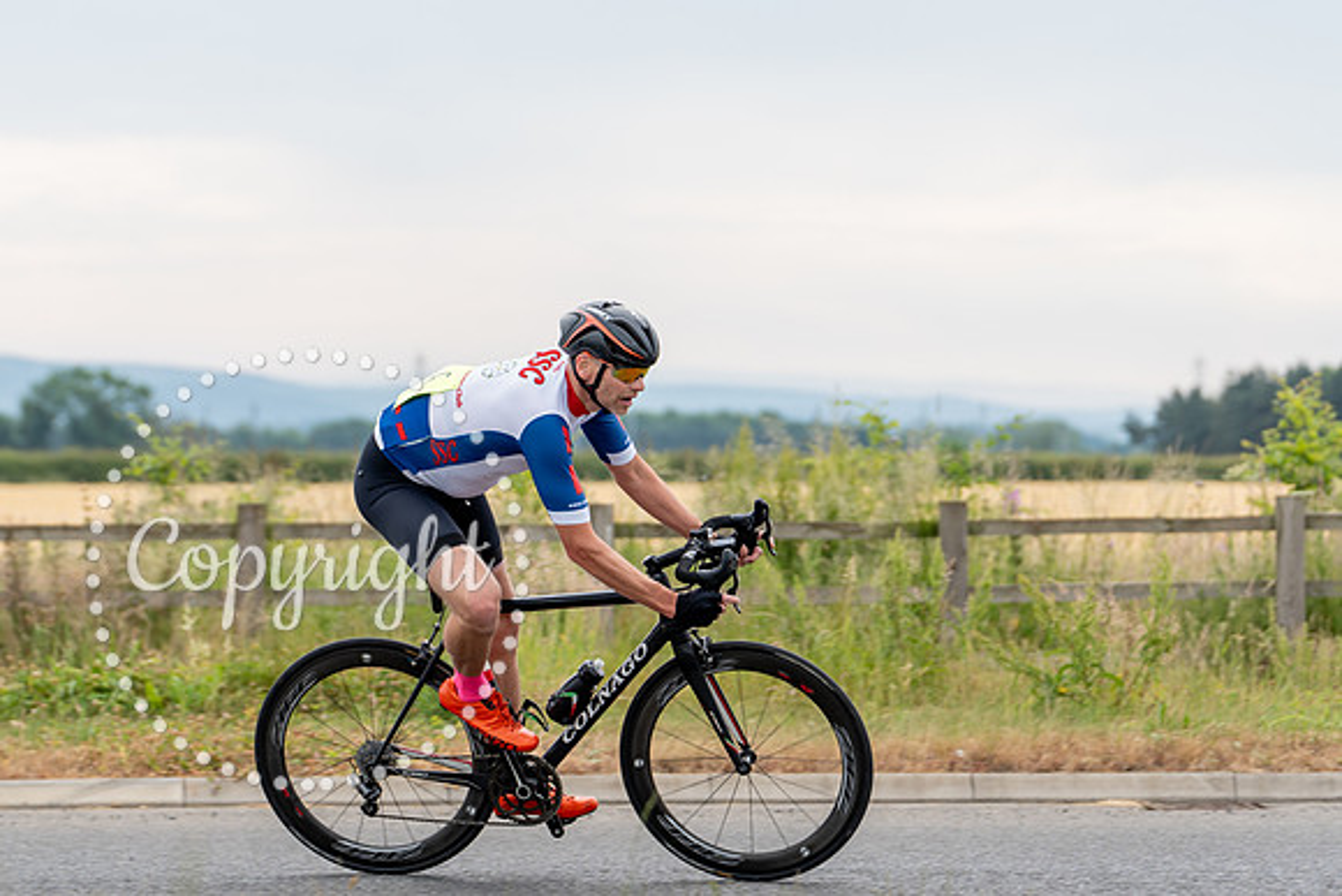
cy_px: 330
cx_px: 494
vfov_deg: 10.4
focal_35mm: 131
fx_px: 4898
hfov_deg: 15.6
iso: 160
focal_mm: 104
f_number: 3.2
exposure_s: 1/800
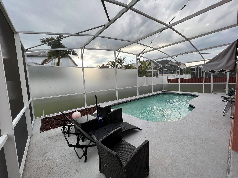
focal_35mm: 13
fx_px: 89
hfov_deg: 106.2
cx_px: 119
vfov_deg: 89.9
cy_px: 89
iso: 32
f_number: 1.8
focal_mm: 1.57
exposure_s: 1/250
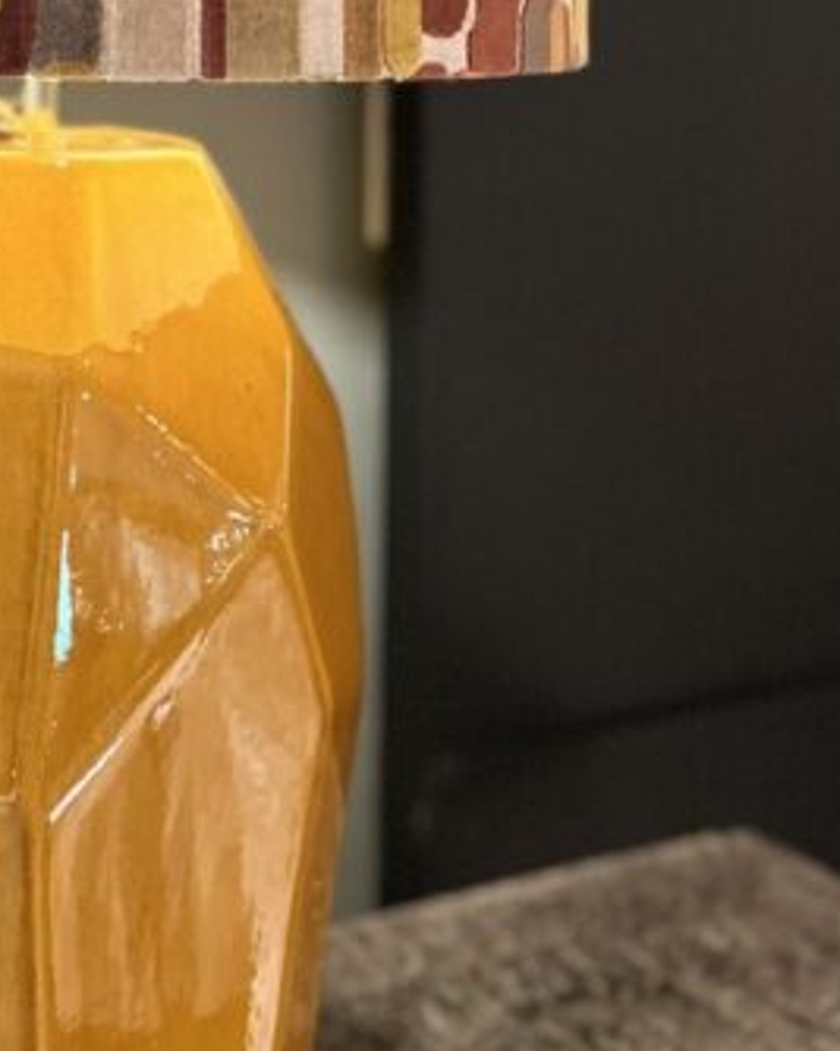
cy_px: -17
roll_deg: -0.6
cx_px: 126
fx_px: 2207
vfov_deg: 25.4
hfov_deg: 21.2
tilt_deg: -1.8
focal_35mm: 71
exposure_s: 1/33
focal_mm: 5.7
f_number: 1.5
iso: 400
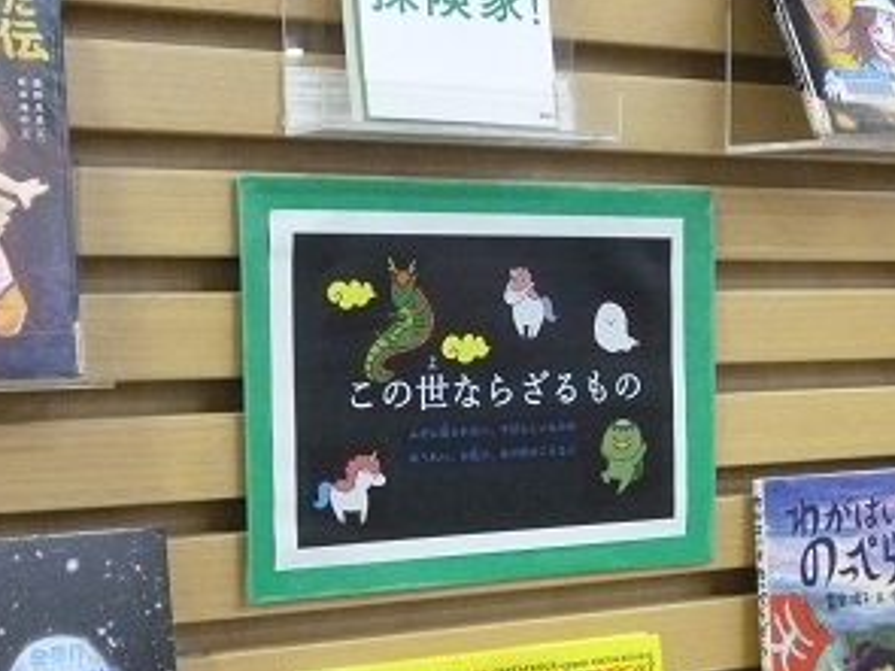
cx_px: 516
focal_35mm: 73
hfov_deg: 26.7
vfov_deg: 20.1
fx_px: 1887
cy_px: 389
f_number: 4
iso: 800
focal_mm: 8.6
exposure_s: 1/40
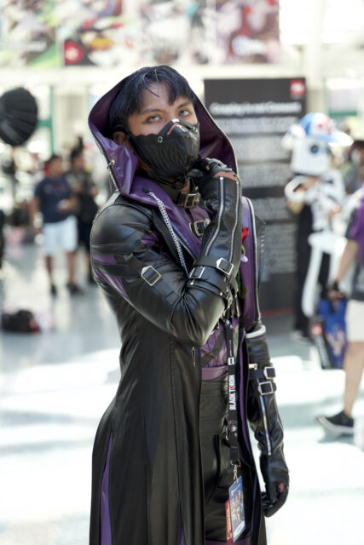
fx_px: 1137
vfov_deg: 27.0
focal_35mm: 75
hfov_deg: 18.2
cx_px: 182
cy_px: 272
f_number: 2.8
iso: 1000
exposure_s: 1/400
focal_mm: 75
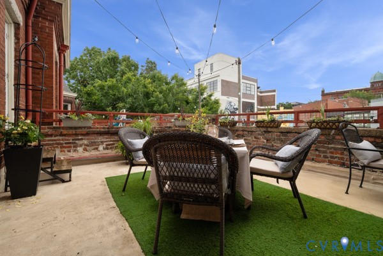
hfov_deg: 96.7
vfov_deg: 73.7
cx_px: 192
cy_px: 128
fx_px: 170
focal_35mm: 16
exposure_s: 1/50
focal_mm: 16
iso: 100
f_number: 11
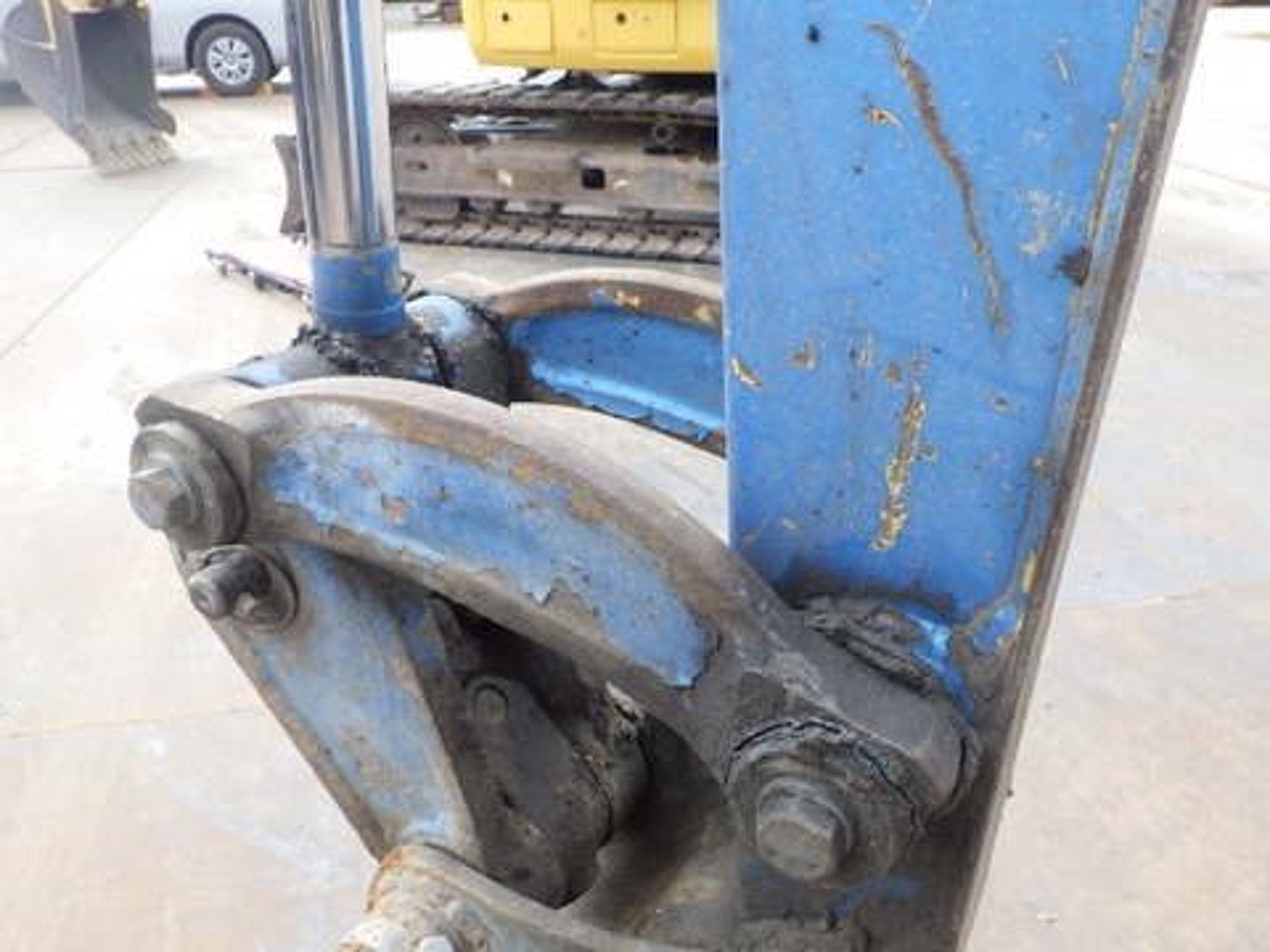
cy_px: 476
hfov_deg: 63.4
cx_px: 635
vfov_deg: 49.7
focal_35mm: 28
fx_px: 1027
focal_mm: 5
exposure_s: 1/250
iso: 125
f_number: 4.2
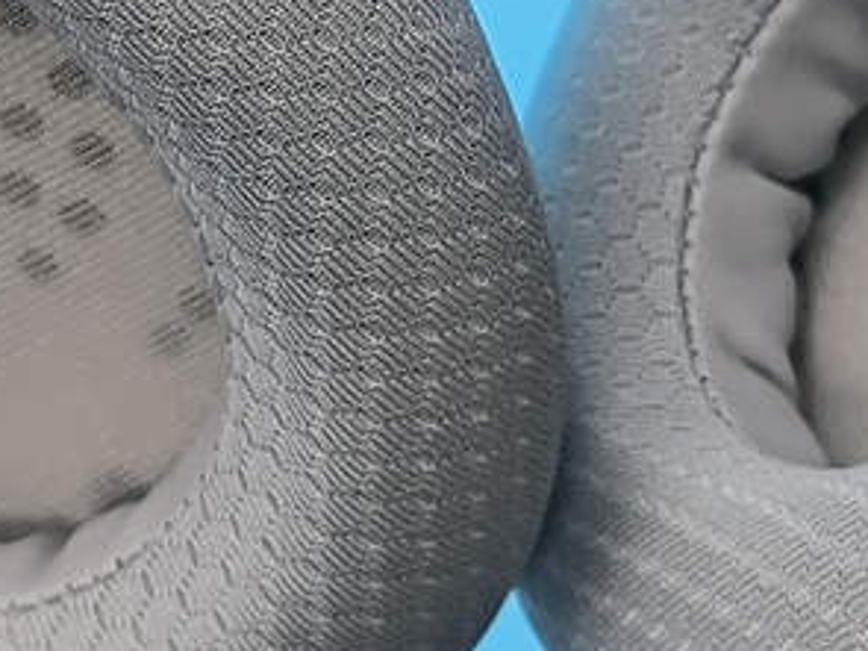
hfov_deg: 13.4
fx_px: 3659
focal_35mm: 146
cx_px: 147
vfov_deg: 10.0
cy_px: -186
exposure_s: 1/100
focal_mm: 6.14
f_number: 1.65
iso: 200
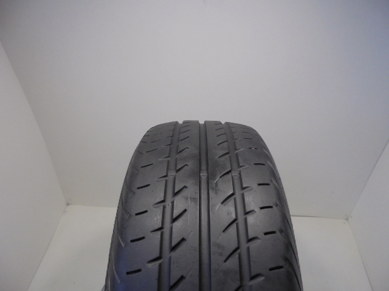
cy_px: 146
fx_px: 292
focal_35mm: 26
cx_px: 194
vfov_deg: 53.1
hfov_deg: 67.3
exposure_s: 1/40
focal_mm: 4.6
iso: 100
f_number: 3.5
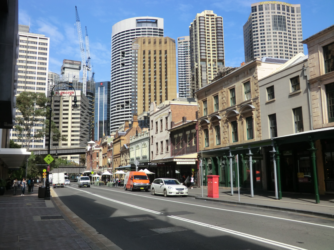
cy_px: 125
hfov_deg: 54.0
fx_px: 328
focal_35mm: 34
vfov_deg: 41.8
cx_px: 167
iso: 80
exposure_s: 1/800
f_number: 3.6
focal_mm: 6.1
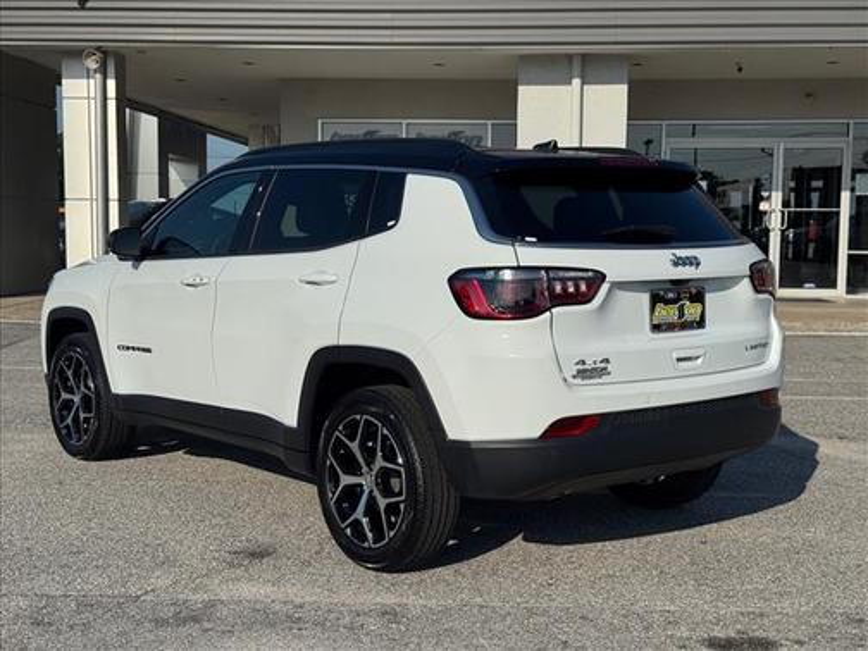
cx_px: 434
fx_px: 1204
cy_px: 326
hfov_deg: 39.7
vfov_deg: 30.3
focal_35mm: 48
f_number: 1.78
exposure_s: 1/15385
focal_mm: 6.76
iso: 80
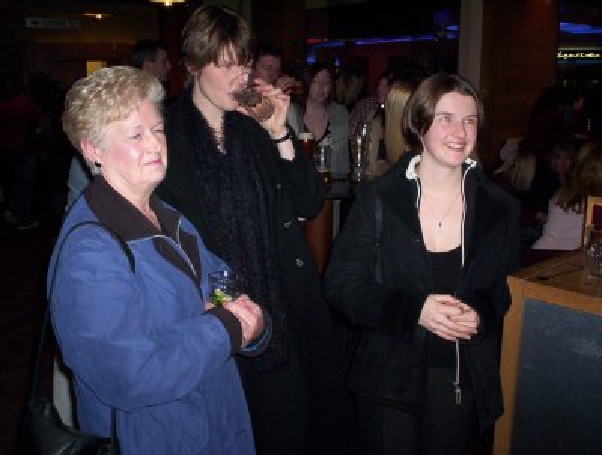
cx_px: 301
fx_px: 662
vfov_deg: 37.9
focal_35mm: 38
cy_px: 228
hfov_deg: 48.9
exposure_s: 1/60
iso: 140
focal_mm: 4.99
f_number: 4.5
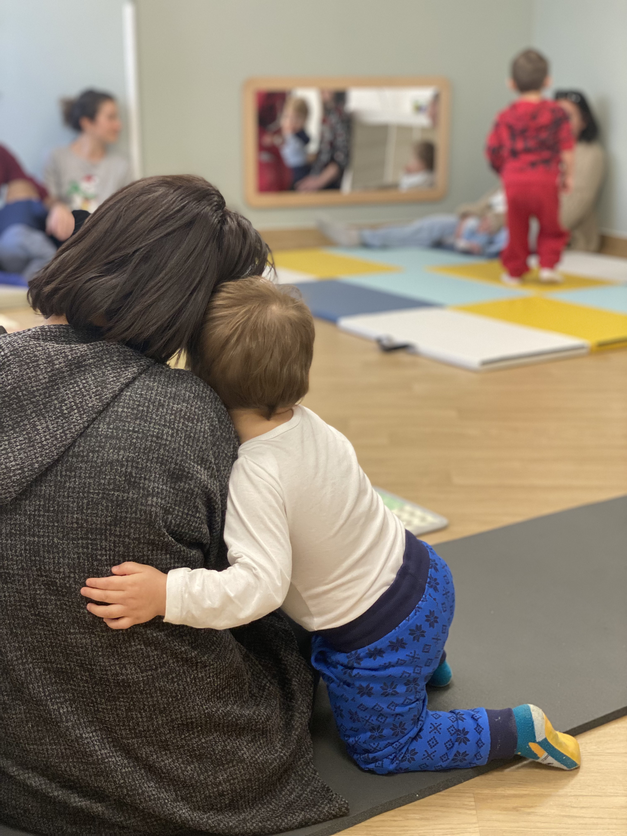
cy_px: 418
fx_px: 1256
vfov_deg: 36.8
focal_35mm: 52
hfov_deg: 28.0
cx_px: 314
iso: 200
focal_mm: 6
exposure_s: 1/100
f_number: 2
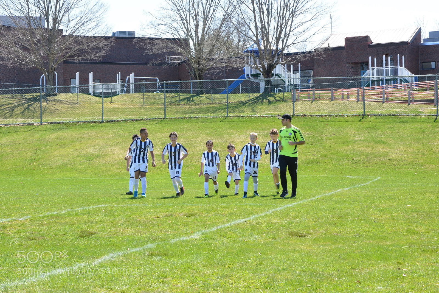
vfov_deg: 16.1
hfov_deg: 23.9
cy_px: 146
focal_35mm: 85
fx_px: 1037
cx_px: 220
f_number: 18
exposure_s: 1/160
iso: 1000
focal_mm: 85
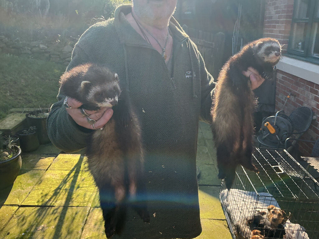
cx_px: 160
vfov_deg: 48.2
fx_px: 267
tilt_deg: -19.0
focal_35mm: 29
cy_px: 120
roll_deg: +0.4
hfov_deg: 61.7
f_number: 1.8
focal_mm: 3
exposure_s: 1/358
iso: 25
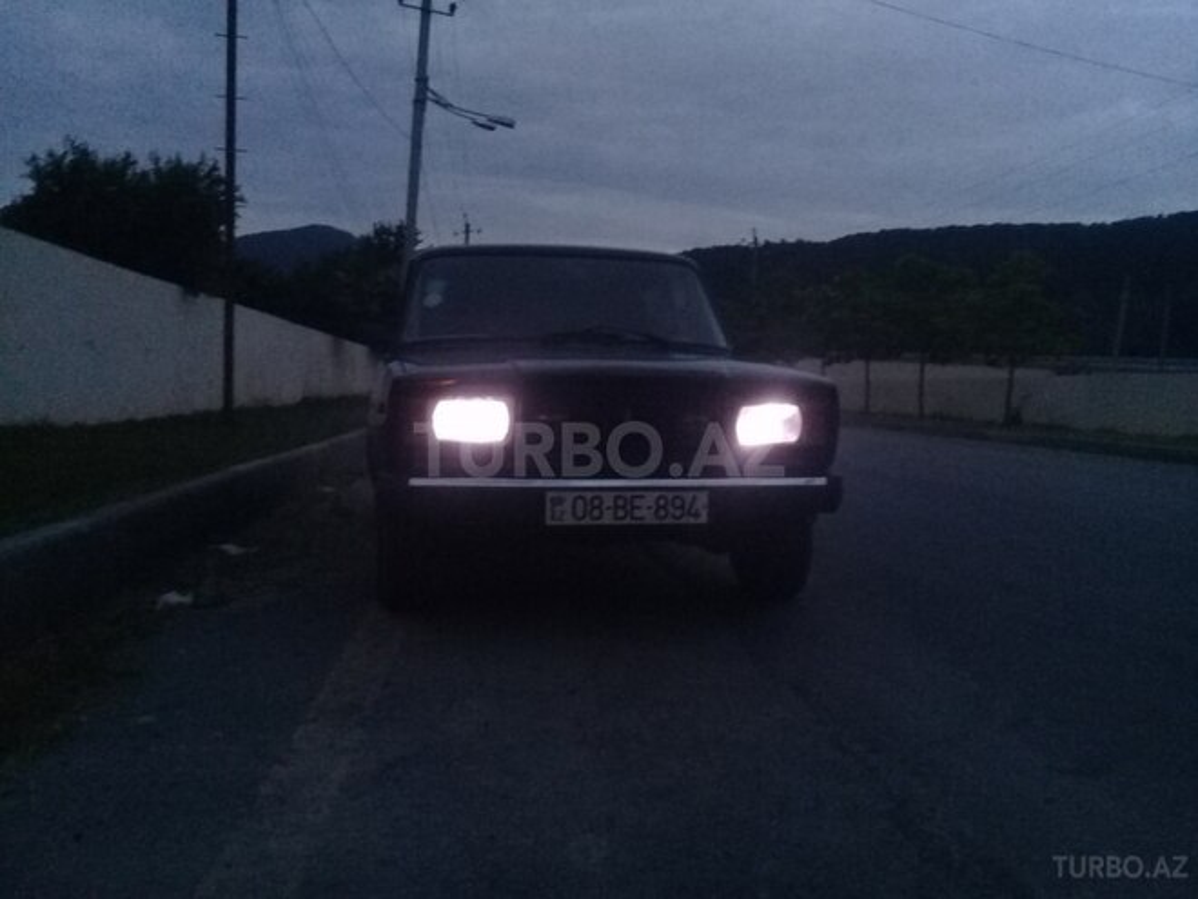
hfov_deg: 58.4
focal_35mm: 31
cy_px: 450
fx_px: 1073
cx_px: 599
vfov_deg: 45.4
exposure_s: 1/17
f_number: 2.2
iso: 320
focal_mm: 3.3
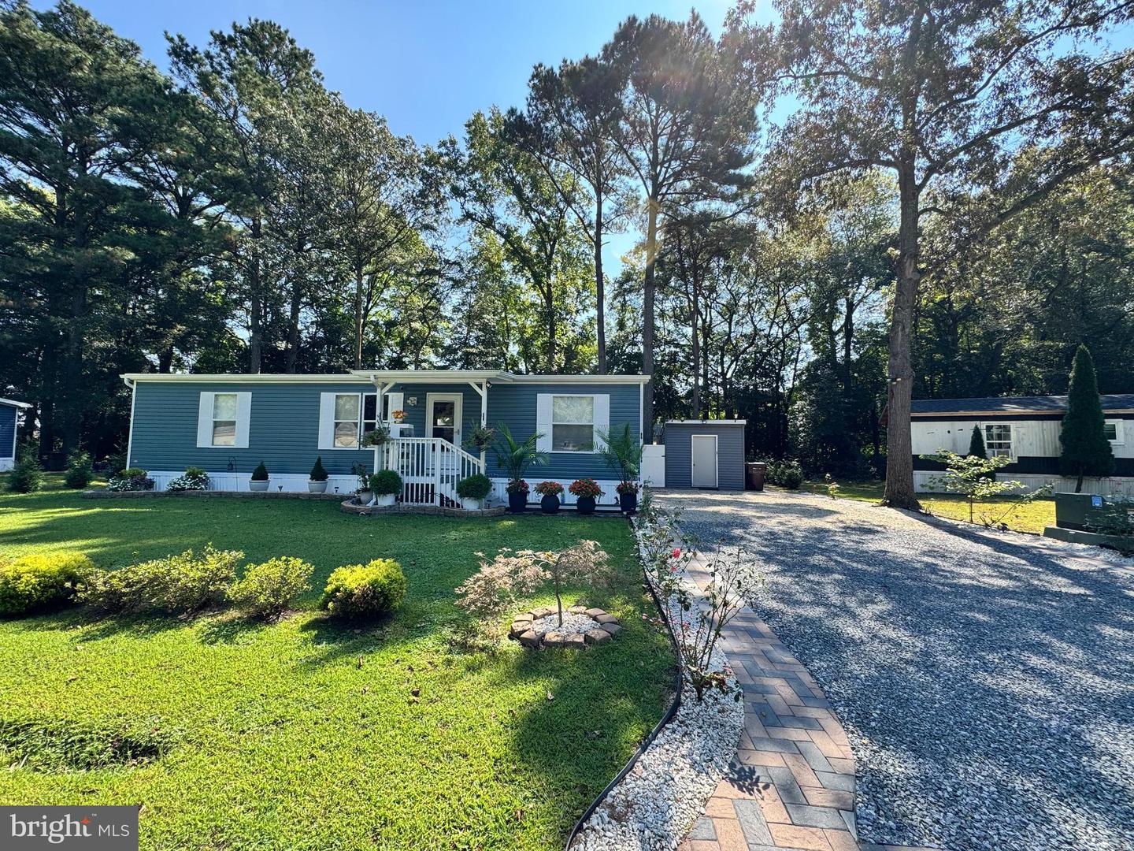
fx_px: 459
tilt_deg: +2.9
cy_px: 426
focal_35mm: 14
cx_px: 567
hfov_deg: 102.1
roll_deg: -0.9
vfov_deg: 85.7
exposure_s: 1/508
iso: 40
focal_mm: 2.22
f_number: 2.2
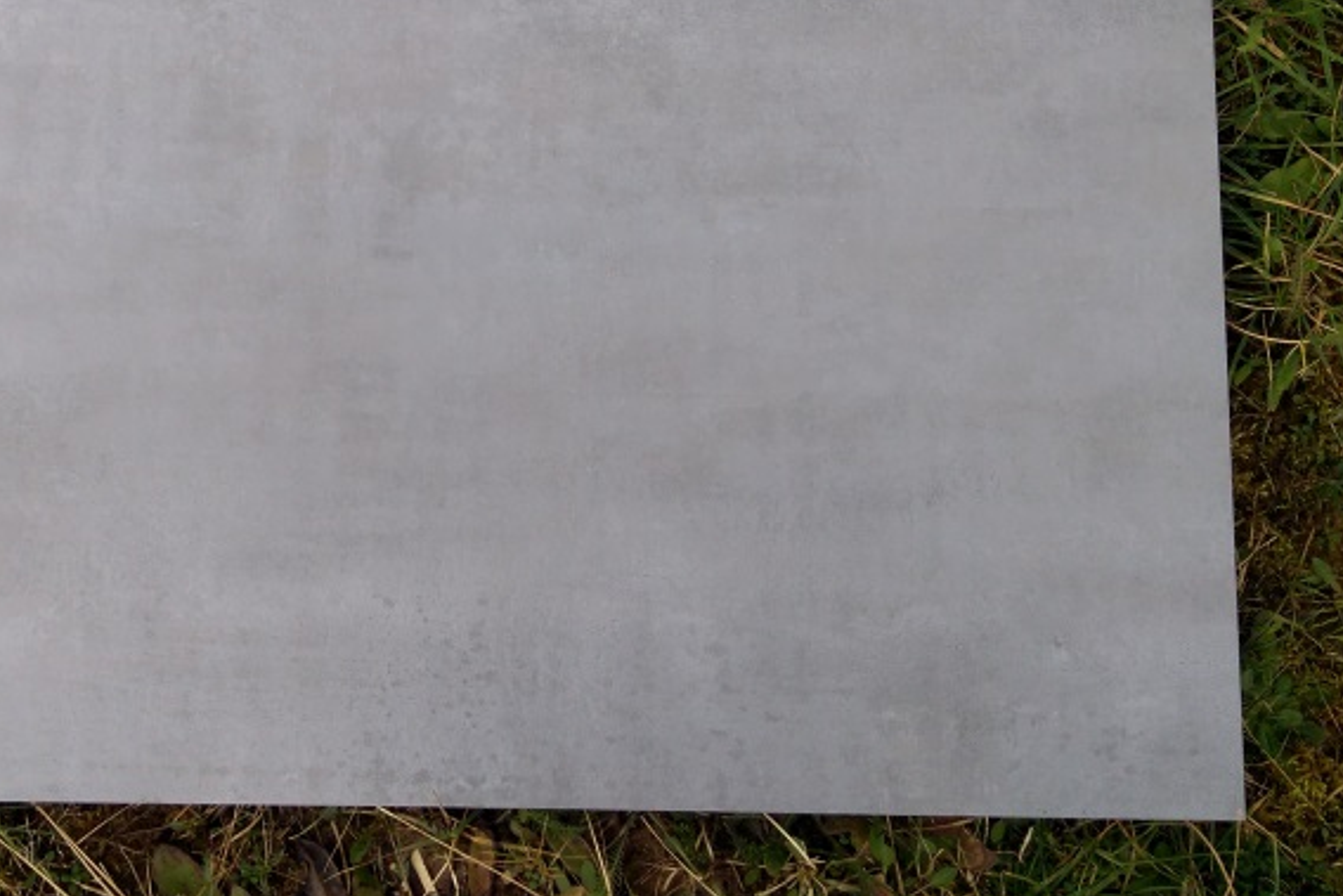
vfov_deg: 31.6
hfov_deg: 47.3
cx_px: 397
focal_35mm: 40
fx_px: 1493
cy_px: 64
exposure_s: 1/250
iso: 100
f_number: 2
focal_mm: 3.59
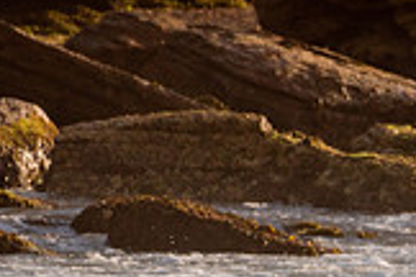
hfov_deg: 0.9
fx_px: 25374
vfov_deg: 0.6
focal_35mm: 2196
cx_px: 714
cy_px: 340
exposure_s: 1/2000
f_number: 5.6
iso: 220
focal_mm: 500
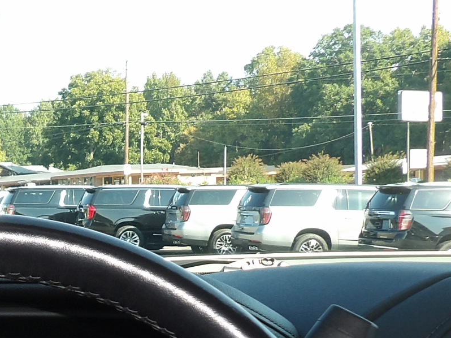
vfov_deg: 18.4
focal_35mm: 78
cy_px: 346
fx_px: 1016
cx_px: -40
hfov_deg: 23.5
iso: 100
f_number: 3.2
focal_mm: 4.3
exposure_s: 1/152
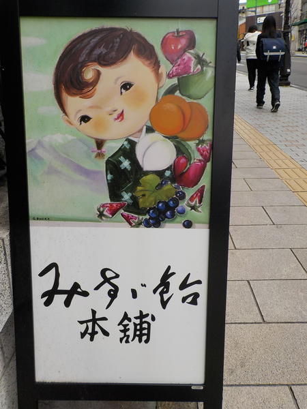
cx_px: 154
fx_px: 355
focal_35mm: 30
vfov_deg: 60.0
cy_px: 204
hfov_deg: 46.8
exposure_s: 1/160
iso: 125
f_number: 3.3
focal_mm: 4.1
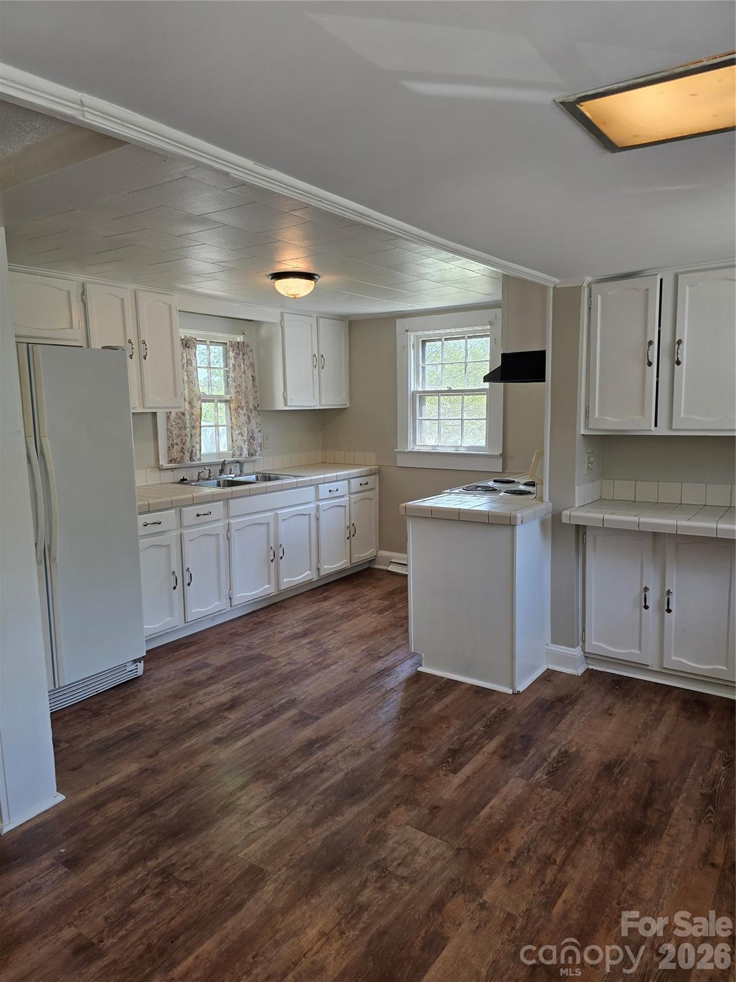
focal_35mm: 23
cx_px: 368
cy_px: 491
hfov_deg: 58.9
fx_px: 652
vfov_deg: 73.9
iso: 50
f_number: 1.7
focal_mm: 6.3
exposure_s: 1/120
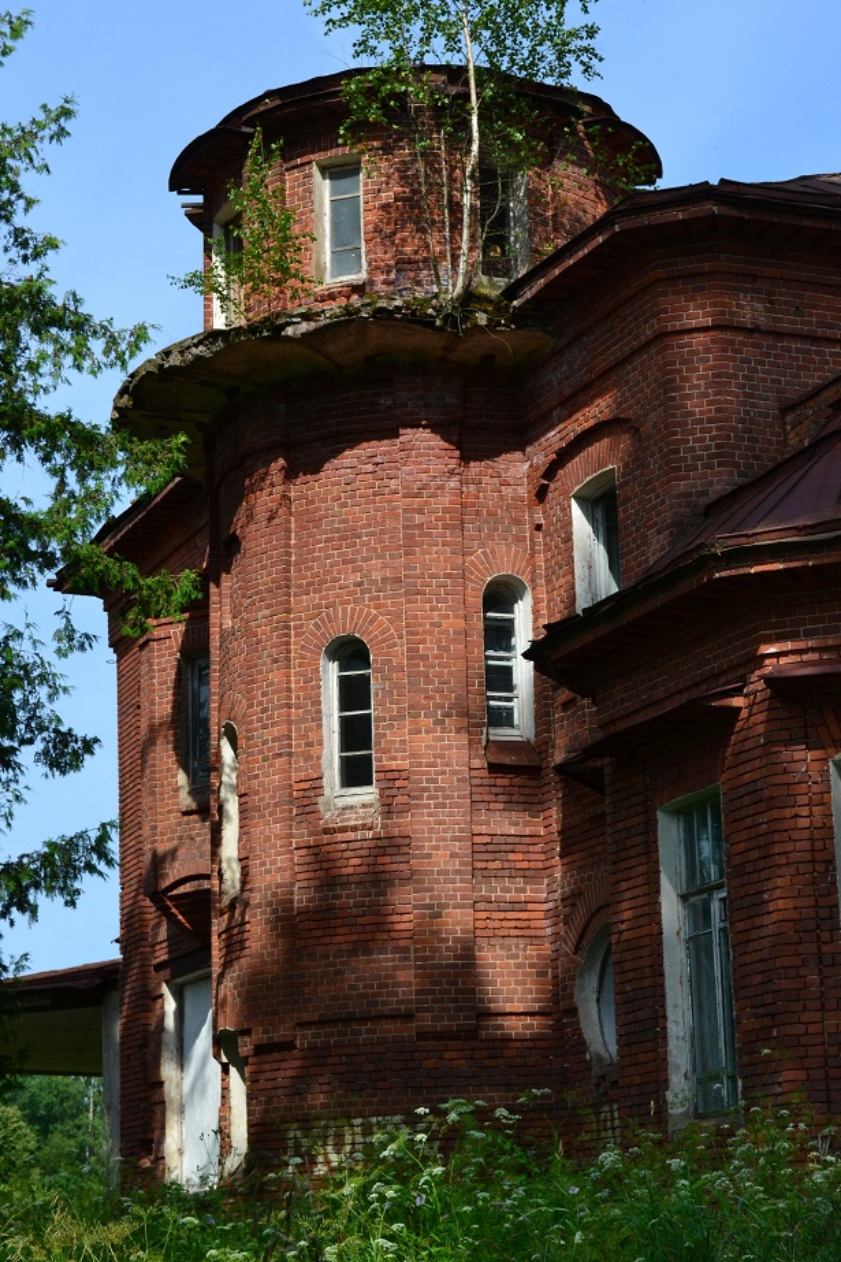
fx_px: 2627
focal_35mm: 75
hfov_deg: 18.2
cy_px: 631
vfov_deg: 27.0
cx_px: 420
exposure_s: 1/640
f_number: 13
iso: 800
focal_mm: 50
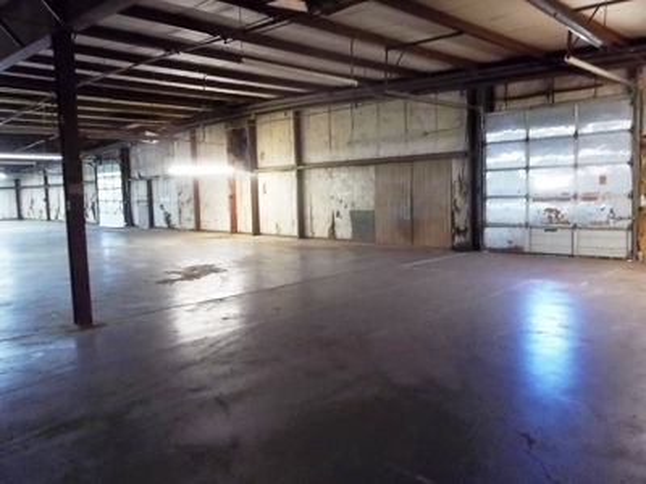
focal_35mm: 27
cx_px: 323
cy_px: 242
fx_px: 504
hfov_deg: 65.3
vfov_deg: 51.4
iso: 387
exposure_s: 1/8
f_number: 3.5
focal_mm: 4.9
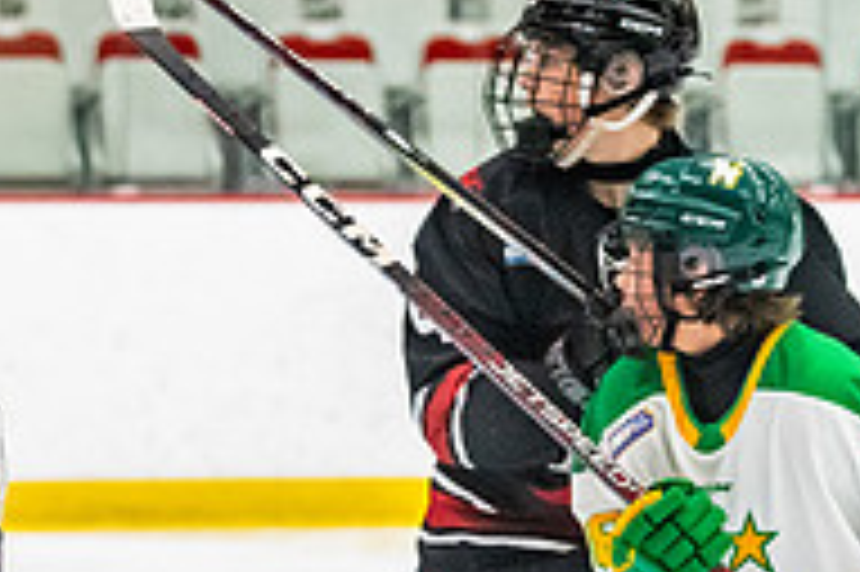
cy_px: 850
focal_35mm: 380
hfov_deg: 5.4
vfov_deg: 3.6
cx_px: -274
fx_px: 9070
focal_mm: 90
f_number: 2.8
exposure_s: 1/640
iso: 4000
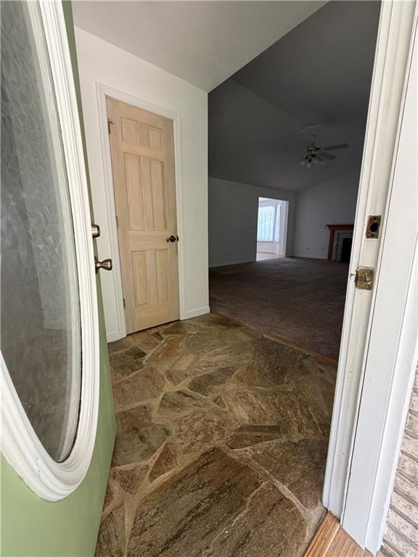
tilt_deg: -10.8
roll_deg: +0.6
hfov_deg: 85.7
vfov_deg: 102.1
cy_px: 278
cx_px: 209
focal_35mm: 14
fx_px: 225
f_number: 2.2
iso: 160
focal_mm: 2.22
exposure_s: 1/121
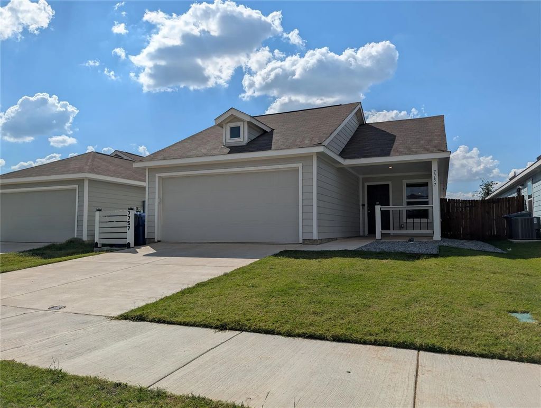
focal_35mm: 24
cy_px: 204
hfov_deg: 71.5
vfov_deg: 56.9
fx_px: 376
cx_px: 270
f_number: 1.68
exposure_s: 1/3448
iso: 21
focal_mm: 6.9
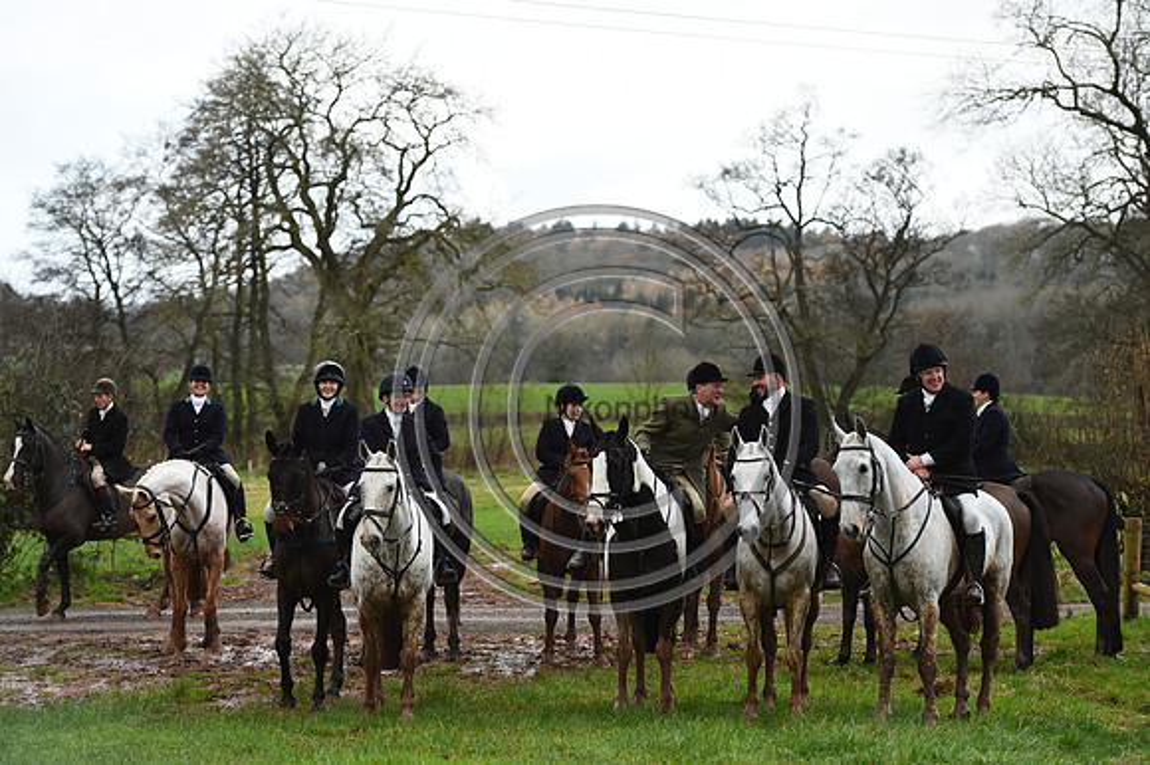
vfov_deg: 13.4
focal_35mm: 102
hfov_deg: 20.0
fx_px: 3256
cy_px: 382
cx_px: 575
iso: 1600
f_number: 3.5
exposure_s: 1/1000
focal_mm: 102
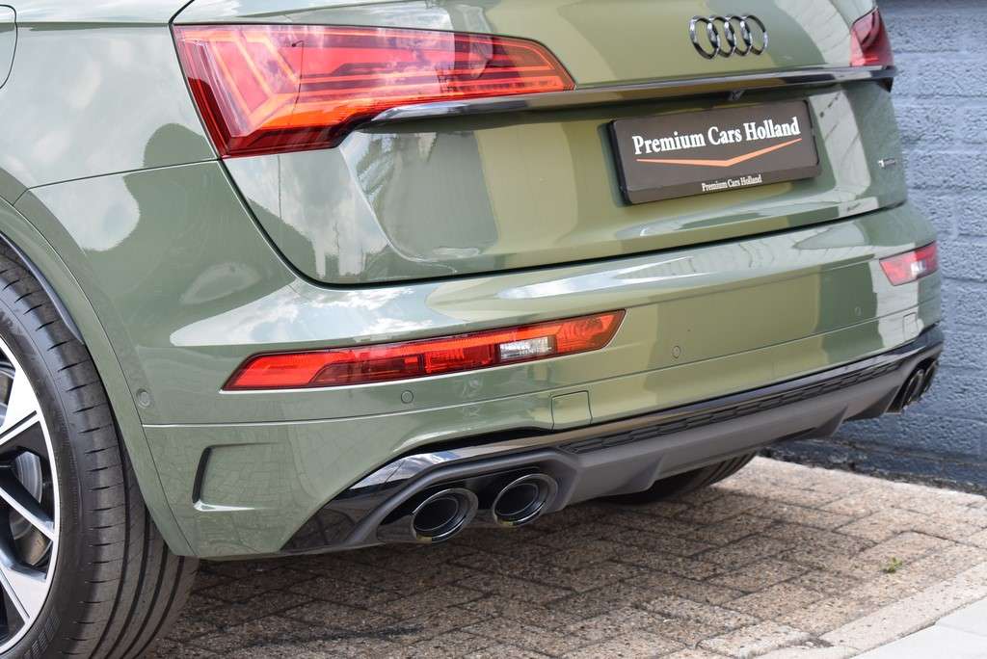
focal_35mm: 82
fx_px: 2263
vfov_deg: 16.6
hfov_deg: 24.6
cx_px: 494
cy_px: 330
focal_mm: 55
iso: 400
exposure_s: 1/200
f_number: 7.1
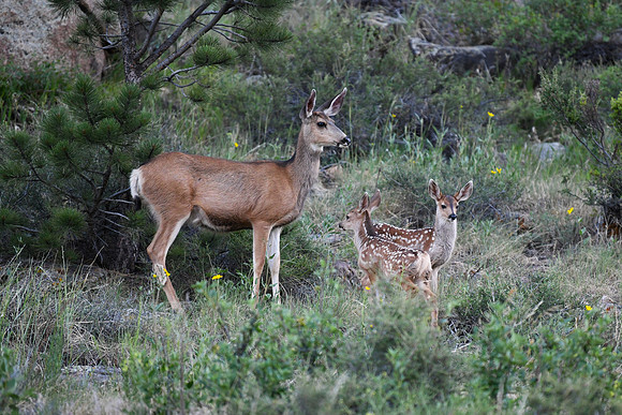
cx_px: 311
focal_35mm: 200
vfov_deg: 6.9
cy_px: 208
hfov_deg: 10.3
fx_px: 3456
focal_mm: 200
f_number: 2.8
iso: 1600
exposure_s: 1/800
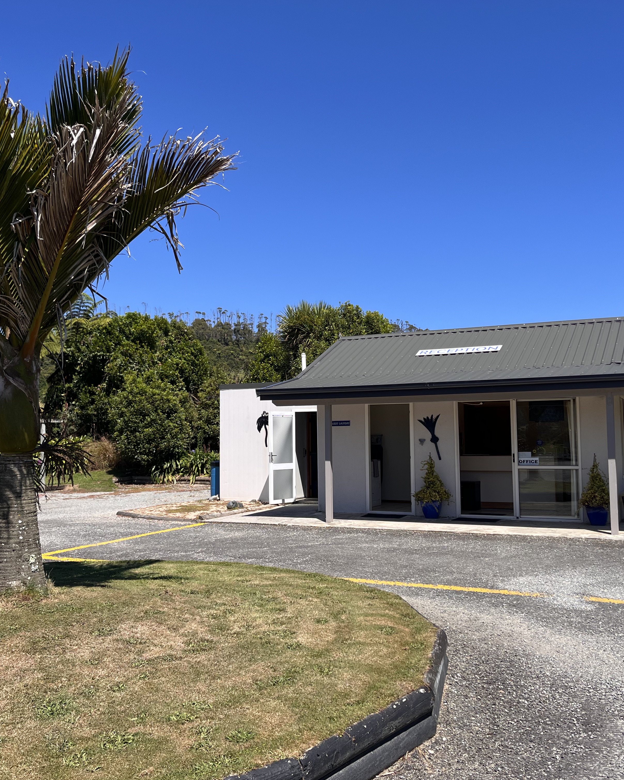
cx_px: 306
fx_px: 785
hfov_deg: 43.4
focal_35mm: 34
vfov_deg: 52.8
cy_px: 391
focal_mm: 5.1
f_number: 1.6
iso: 50
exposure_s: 1/3215
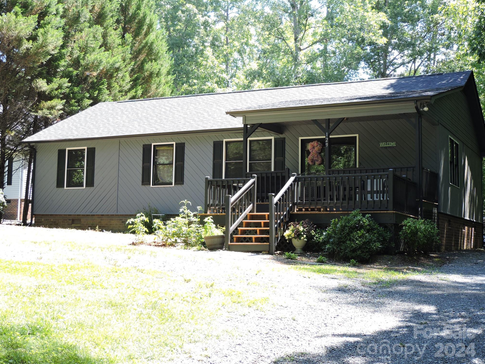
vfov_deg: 28.6
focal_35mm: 51
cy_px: 184
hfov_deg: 37.5
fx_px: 715
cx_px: 246
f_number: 3.6
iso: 100
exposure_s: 1/80
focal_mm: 8.9
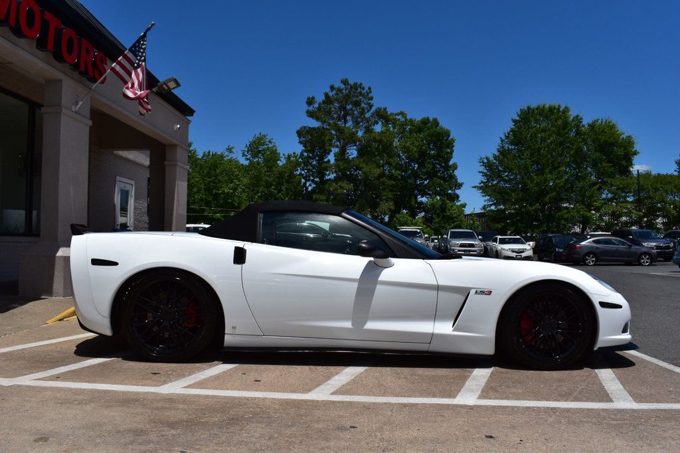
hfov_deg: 61.9
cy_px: 226
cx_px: 340
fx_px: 566
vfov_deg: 43.6
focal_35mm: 30
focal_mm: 20
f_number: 13
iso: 200
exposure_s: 1/800
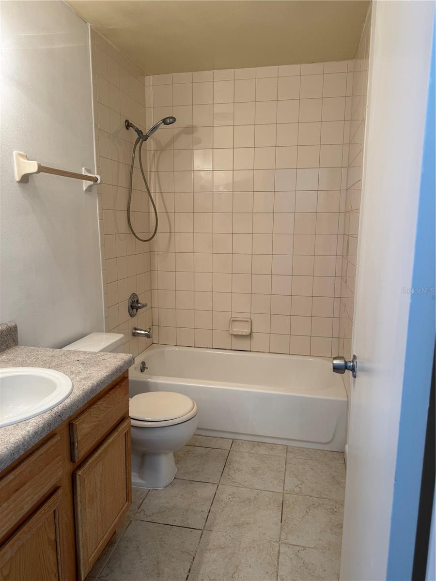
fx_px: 403
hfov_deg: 56.8
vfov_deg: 71.6
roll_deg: +0.6
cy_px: 290
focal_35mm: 24
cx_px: 218
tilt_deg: -9.5
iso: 100
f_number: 1.78
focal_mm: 6.76
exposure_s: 1/120
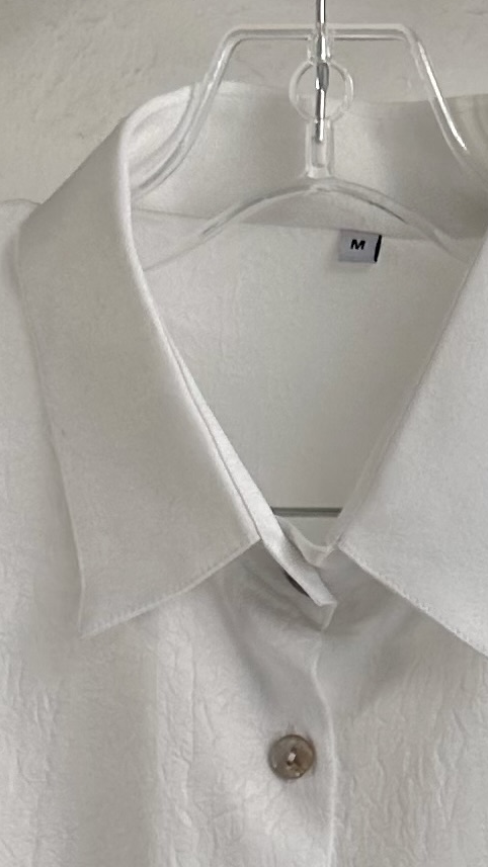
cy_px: 1298
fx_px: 2439
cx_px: 272
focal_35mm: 106
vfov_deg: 18.0
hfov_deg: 11.4
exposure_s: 1/251
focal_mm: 6.86
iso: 80
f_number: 1.78
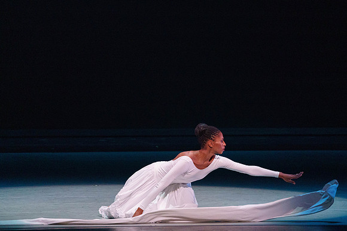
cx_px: 189
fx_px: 3980
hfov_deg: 5.0
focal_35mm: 413
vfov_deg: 3.3
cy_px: 128
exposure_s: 1/400
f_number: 6.3
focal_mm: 367
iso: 5000
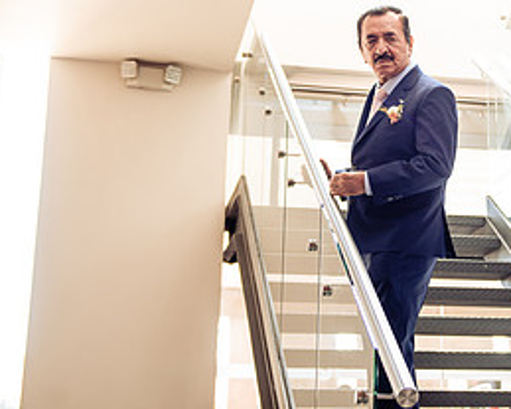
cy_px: 129
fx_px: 1270
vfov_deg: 18.2
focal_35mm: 84
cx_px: 481
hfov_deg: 22.1
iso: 200
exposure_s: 1/100
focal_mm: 40
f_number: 2.8
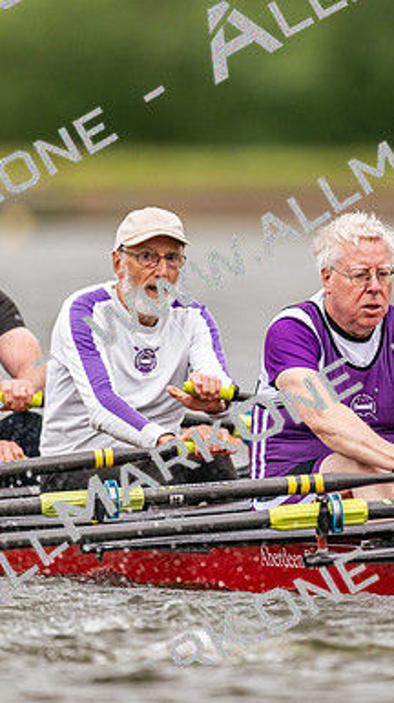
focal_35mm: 948
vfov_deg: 2.3
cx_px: 308
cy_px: 352
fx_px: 17642
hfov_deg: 1.3
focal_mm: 600
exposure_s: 1/2500
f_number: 4
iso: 500
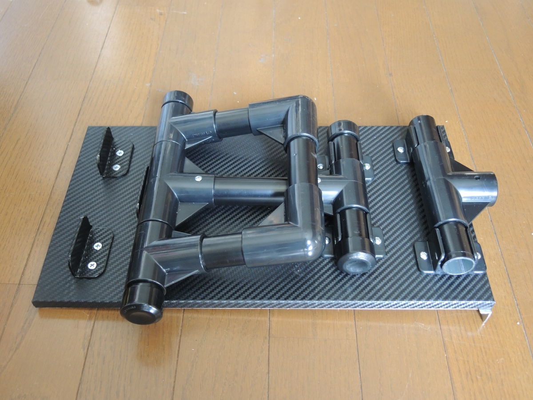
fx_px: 539
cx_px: 266
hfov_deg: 52.6
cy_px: 200
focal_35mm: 35
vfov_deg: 40.7
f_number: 2.2
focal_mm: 7.6
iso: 800
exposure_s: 1/10
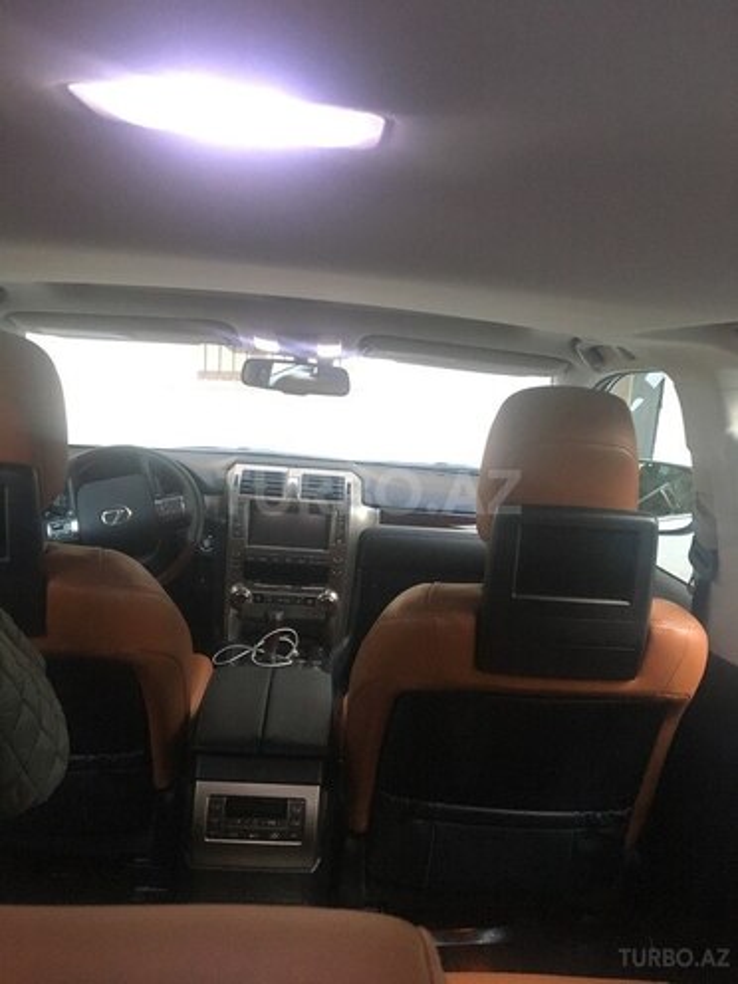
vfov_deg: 61.7
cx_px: 369
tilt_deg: -9.8
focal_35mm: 29
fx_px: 824
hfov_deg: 48.2
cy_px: 492
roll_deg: -3.6
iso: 200
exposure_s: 1/17
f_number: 2.2
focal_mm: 4.15
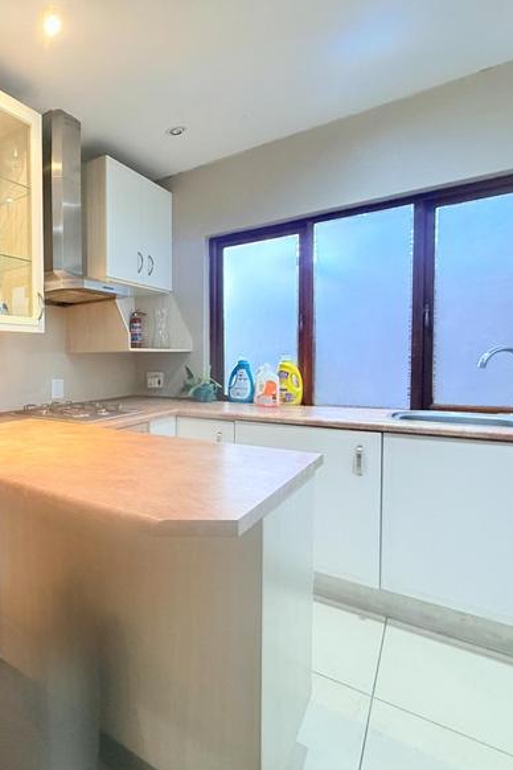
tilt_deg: -1.7
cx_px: -11
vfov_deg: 84.0
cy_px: 377
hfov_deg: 49.4
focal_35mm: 20
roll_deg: +1.2
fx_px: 427
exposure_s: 1/50
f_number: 2.2
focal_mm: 2.22
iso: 400
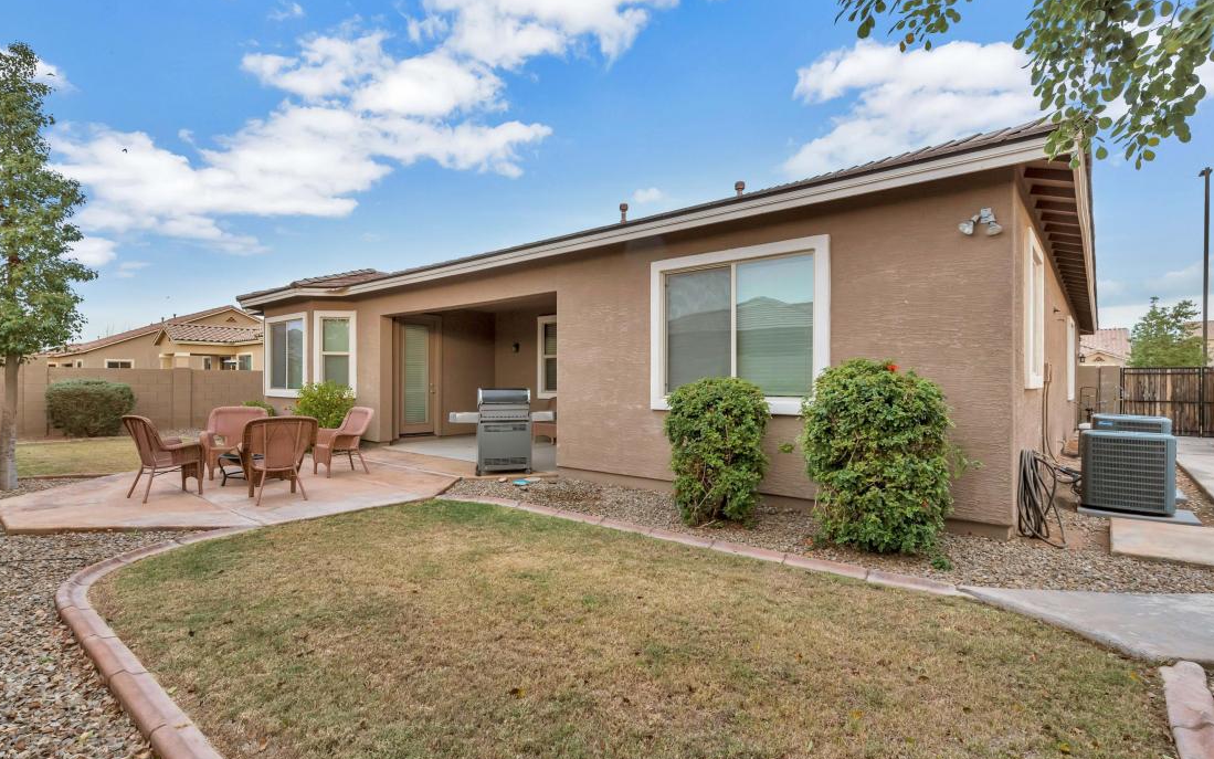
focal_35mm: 16
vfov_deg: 71.2
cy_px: 400
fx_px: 529
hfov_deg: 97.8
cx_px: 582
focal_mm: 15
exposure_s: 1/250
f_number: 8
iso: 500
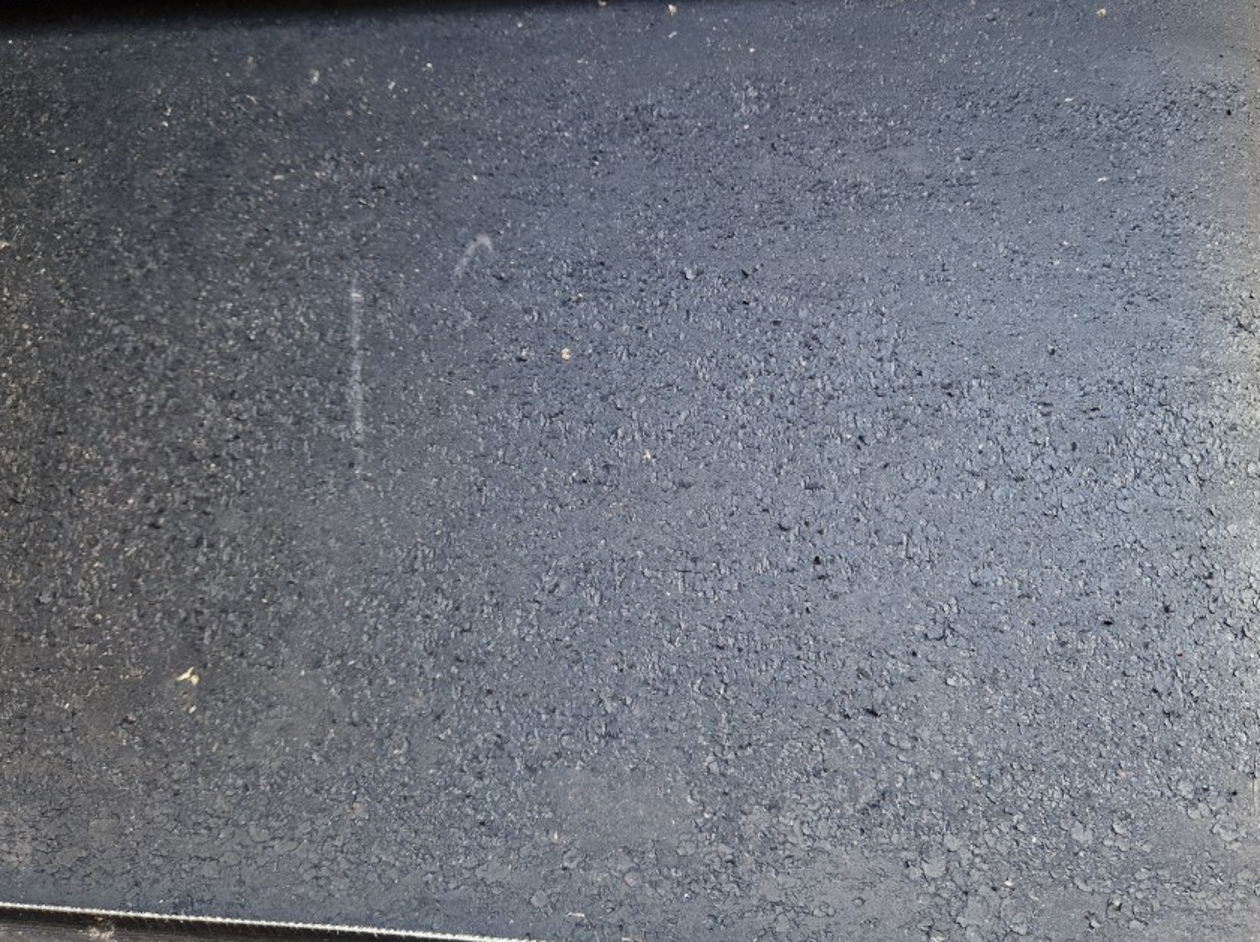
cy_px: 470
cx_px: 710
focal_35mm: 28
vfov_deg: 49.7
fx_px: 1018
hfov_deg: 63.3
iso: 160
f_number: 1.8
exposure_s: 1/100
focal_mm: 5.4
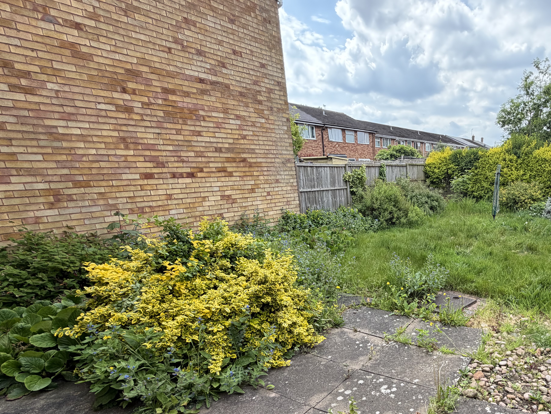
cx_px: 415
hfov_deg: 71.0
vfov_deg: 59.5
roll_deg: +0.8
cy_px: 279
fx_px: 350
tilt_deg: -16.8
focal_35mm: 22
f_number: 2.2
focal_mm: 2.22
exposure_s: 1/502
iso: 50
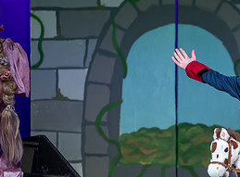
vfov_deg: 4.4
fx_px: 2322
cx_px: 235
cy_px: 149
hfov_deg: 5.9
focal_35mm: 337
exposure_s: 1/250
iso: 280
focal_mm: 120
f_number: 2.8
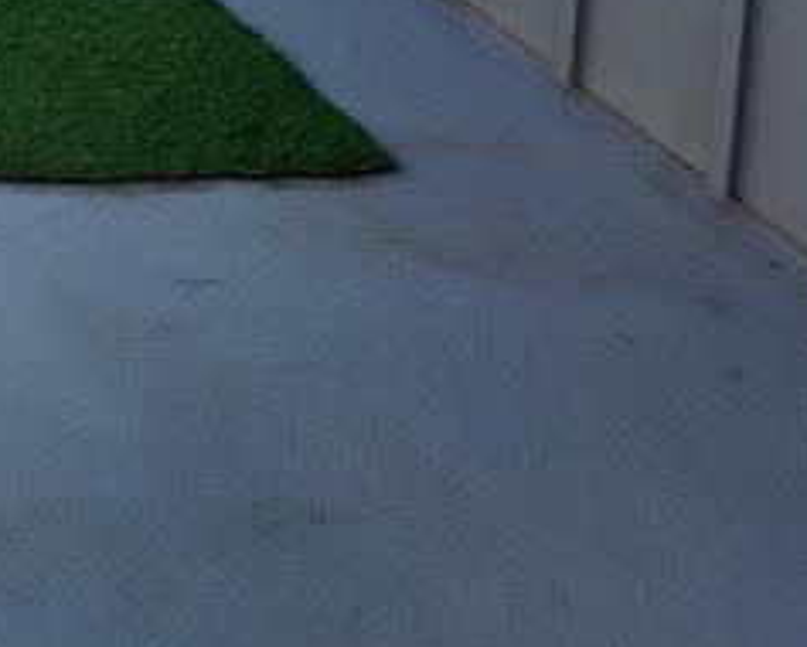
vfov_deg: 13.7
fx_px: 2319
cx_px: -620
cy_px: -620
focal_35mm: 97
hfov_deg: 16.6
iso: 20
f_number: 1.8
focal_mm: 5.4
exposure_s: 1/883
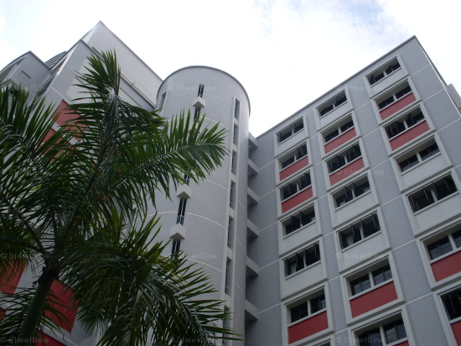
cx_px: 230
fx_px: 506
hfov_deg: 49.0
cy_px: 173
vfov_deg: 37.7
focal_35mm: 38
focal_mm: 6.3
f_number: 8.4
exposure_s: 1/250
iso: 80
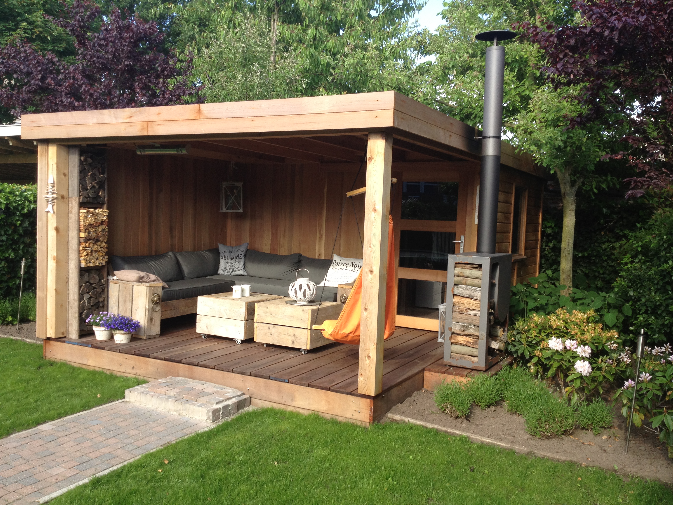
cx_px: 336
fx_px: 680
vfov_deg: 40.7
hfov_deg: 52.6
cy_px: 252
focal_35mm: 35
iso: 64
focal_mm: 4.28
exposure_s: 1/298
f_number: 2.4
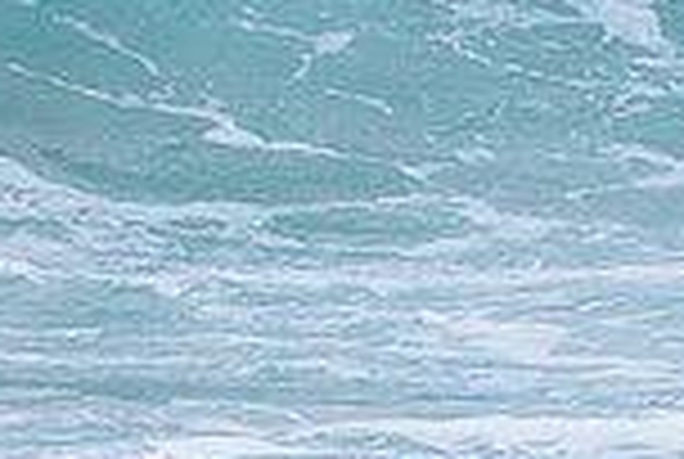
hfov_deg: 0.9
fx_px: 44471
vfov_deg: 0.6
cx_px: -279
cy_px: -58
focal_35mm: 2336
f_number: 5.6
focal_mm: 500
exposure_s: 1/2000
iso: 1400
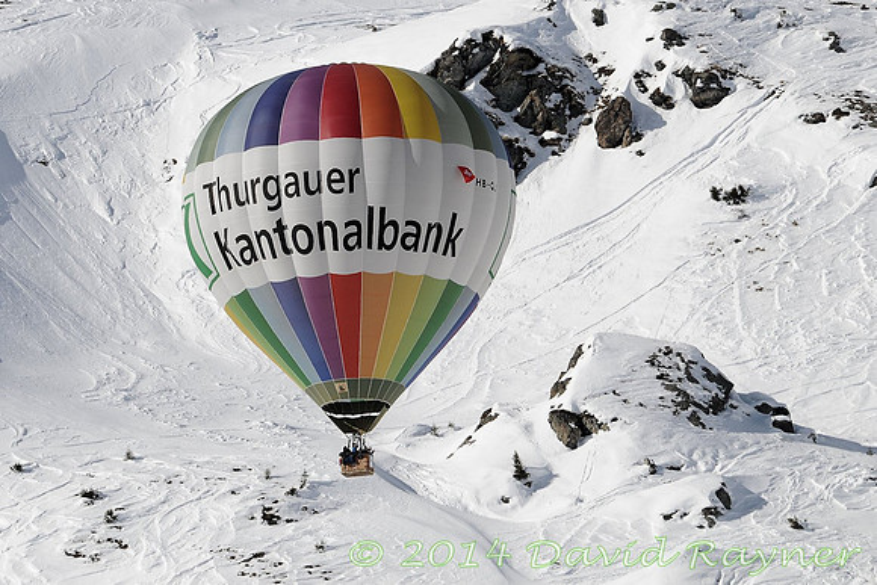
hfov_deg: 4.2
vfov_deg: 2.8
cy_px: 292
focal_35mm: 495
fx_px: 12061
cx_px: 438
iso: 200
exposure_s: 1/800
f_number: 11
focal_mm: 330
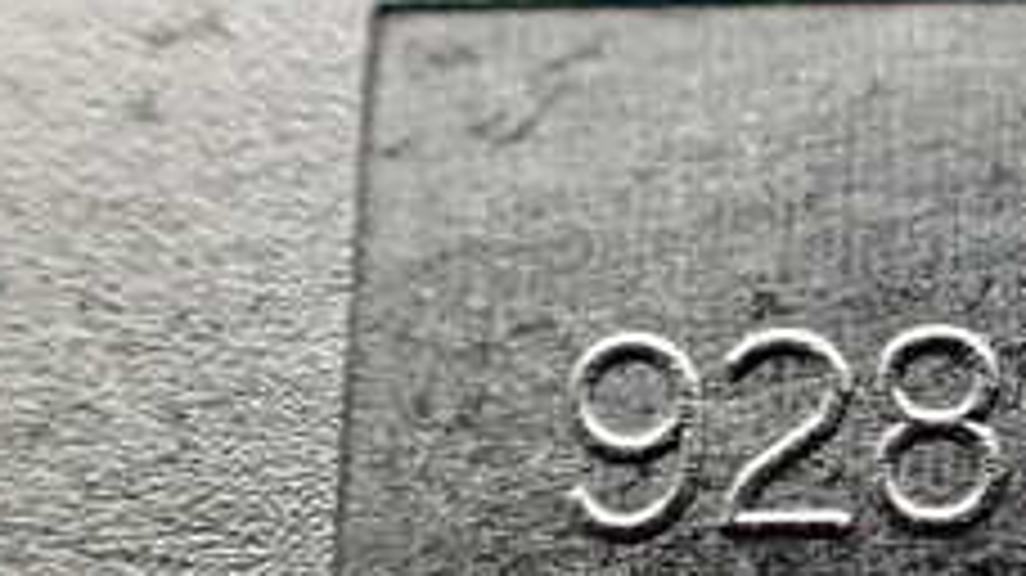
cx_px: 1076
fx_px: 2339
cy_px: 382
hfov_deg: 23.5
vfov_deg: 14.0
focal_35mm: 86
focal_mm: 5.4
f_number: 2.3
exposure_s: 1/125
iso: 500
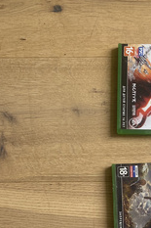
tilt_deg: -88.0
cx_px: 176
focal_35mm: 58
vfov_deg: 32.6
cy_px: 209
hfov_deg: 21.8
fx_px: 365
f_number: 1.8
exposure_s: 1/122
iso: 80
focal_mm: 4.25
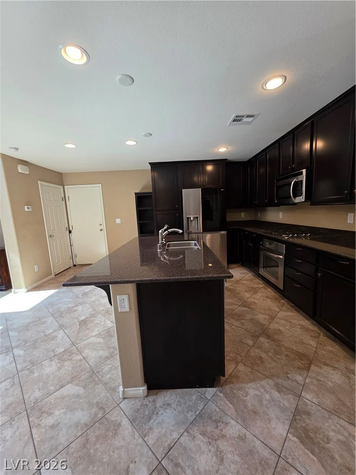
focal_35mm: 13
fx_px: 178
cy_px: 238
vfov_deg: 106.2
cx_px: 178
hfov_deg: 89.9
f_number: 1.9
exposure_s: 1/120
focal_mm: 2.2
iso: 125
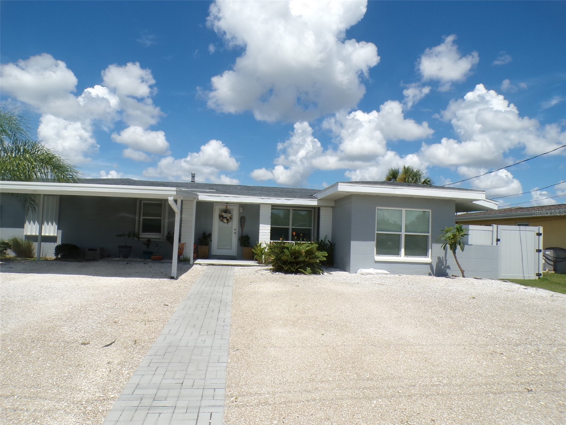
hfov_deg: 71.6
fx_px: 392
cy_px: 212
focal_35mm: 24
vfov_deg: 56.8
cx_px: 283
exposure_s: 1/600
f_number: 5.8
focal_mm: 4.3
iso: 100
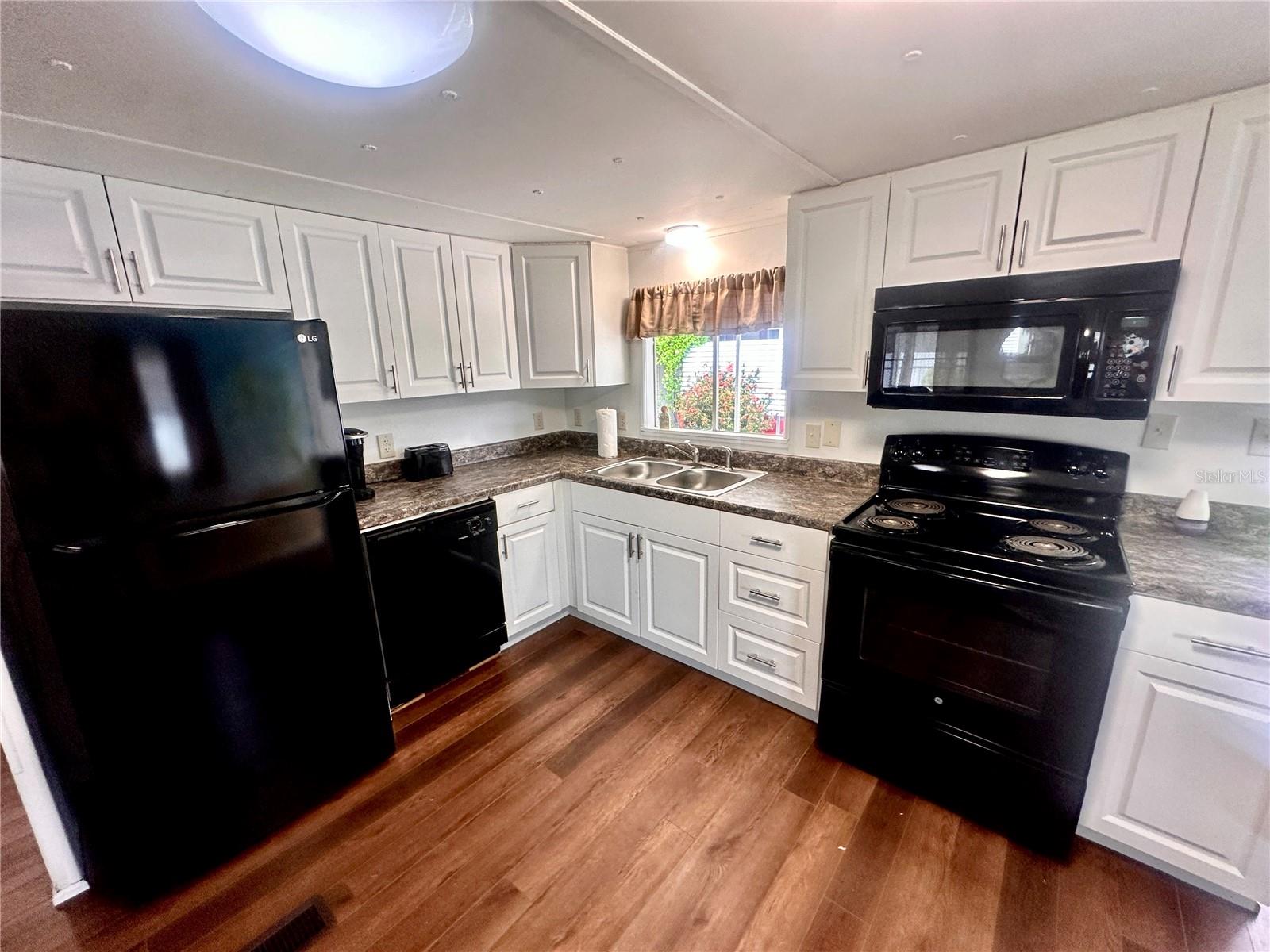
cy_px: 476
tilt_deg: -11.1
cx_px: 635
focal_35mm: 14
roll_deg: -0.3
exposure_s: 1/120
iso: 200
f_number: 2.2
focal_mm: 2.22
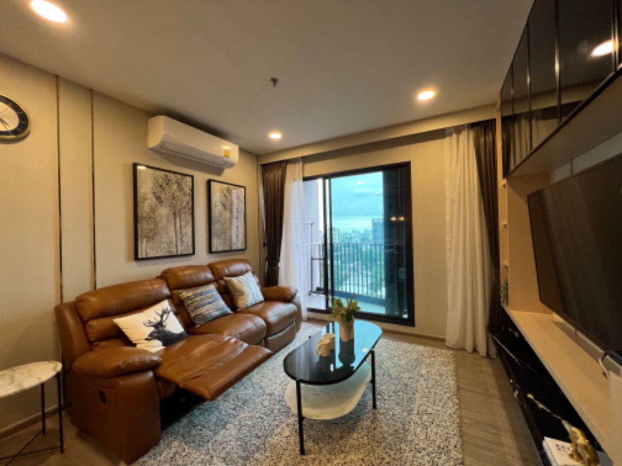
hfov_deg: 106.2
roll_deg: +1.7
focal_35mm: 13
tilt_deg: -0.1
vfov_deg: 89.9
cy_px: 233
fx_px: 234
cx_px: 311
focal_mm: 1.57
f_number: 1.8
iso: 100
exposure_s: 1/100
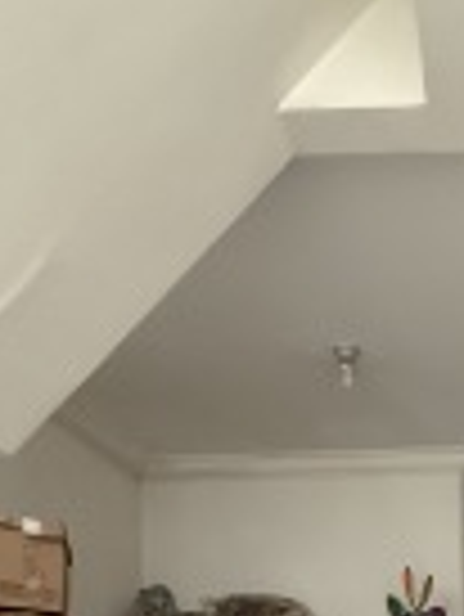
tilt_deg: -0.2
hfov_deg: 31.9
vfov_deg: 35.2
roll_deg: +0.4
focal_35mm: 41
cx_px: 484
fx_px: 732
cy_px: 753
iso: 1250
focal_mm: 2.22
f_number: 2.2
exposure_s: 1/60
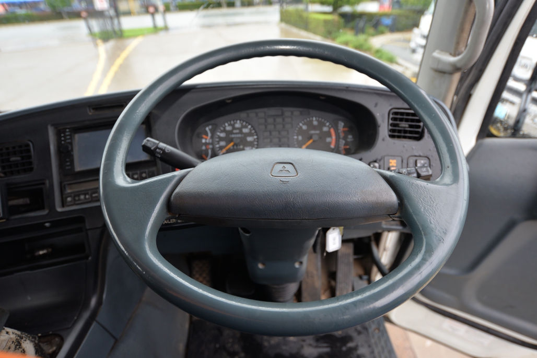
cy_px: 179
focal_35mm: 21
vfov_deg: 59.5
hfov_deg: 81.2
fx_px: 313
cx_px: 268
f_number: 3.8
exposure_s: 1/100
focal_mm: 21
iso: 400
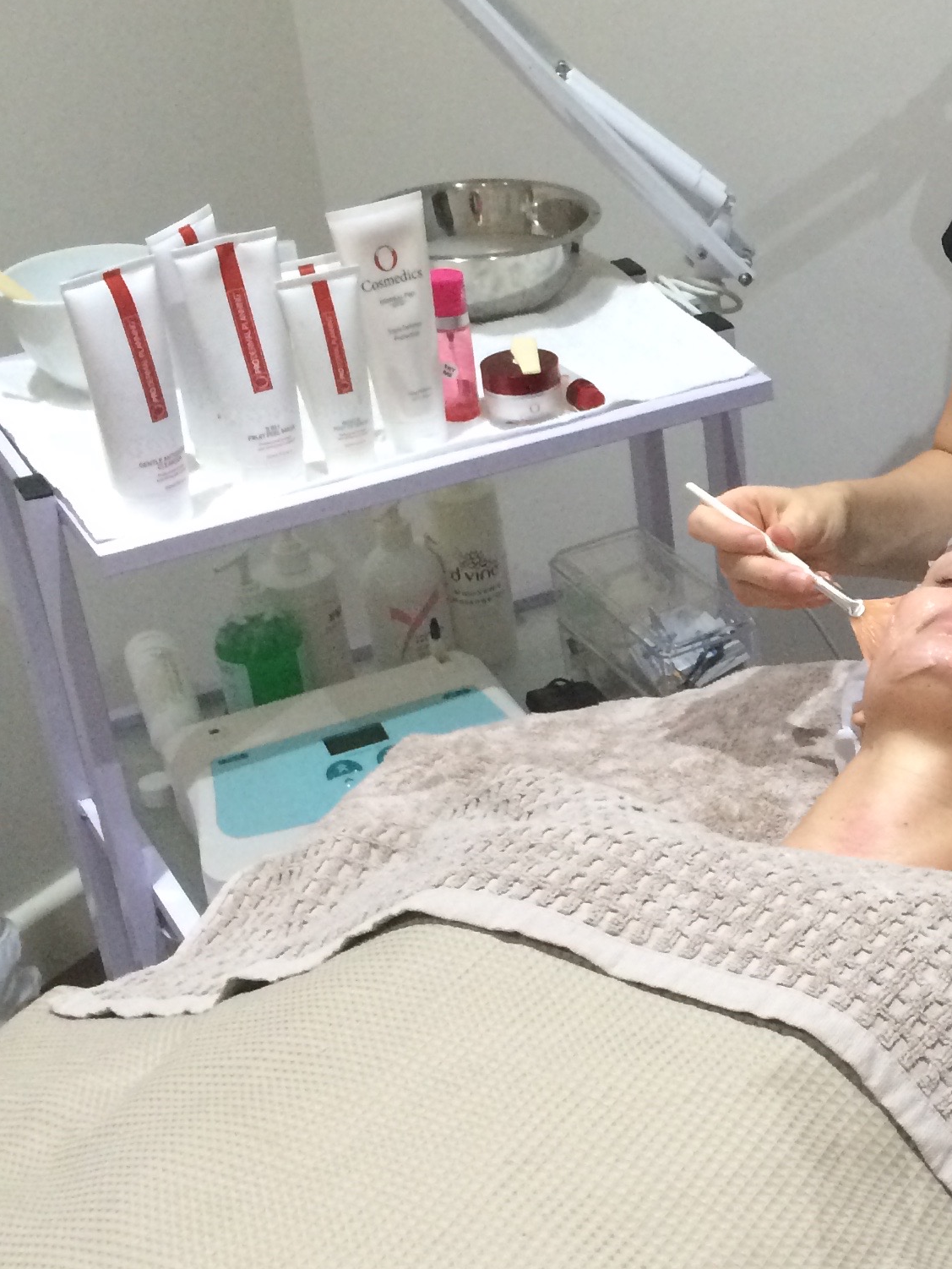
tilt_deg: -31.9
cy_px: 708
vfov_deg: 30.7
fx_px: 2309
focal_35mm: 63
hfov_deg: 22.1
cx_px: 1031
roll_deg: +1.0
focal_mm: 4.15
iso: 250
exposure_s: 1/33
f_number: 2.2
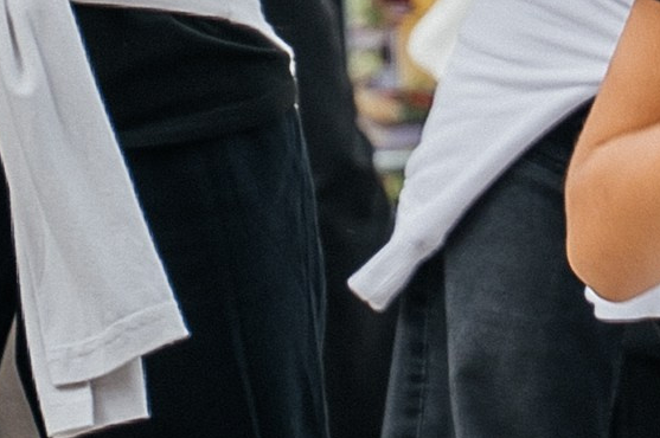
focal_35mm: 583
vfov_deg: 2.4
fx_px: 10676
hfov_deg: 3.4
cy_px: 68
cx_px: 2702
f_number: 5.6
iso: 110
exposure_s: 1/250
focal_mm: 55
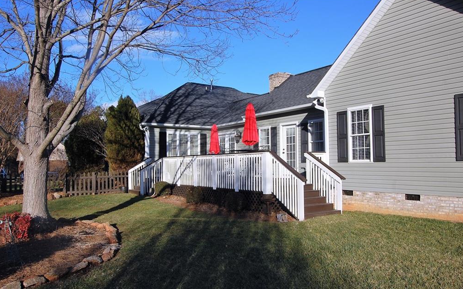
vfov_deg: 44.5
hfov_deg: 66.5
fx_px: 353
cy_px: 151
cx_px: 233
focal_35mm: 28
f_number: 9
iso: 200
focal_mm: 18
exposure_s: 1/320
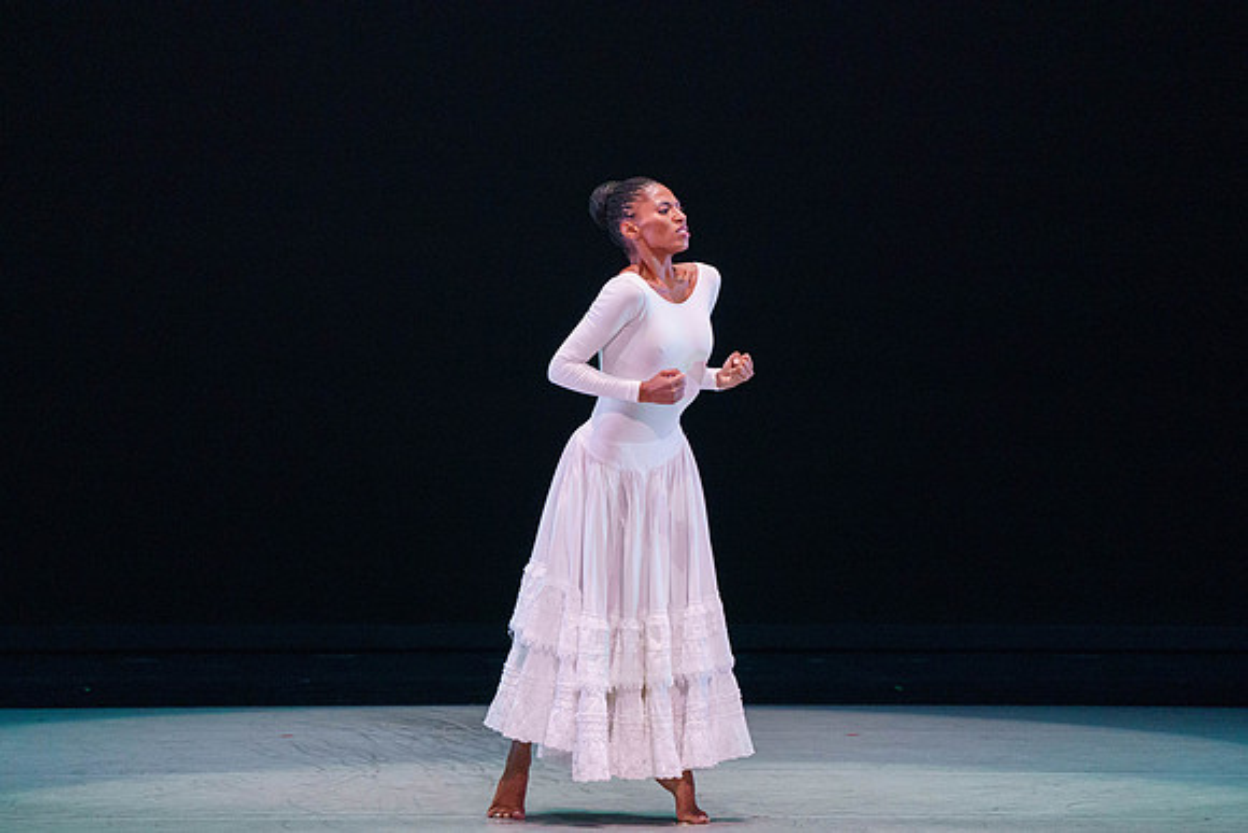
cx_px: 624
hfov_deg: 5.0
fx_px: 14322
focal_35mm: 413
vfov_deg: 3.3
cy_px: 437
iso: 5000
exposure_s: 1/400
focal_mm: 394
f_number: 6.3
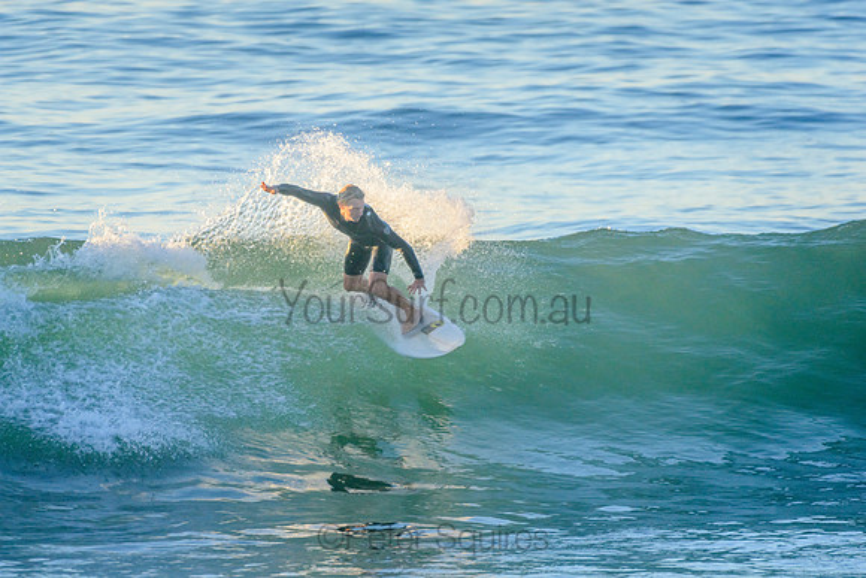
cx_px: 433
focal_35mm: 750
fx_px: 18050
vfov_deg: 1.8
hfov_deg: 2.7
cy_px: 289
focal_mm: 500
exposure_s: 1/1250
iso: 640
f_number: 5.6
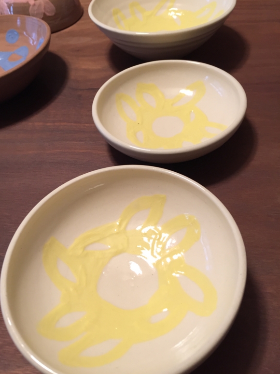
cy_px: 186
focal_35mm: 30
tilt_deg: -46.3
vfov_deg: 60.0
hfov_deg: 46.8
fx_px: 323
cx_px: 138
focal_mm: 4.15
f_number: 2.2
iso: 80
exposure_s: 1/30
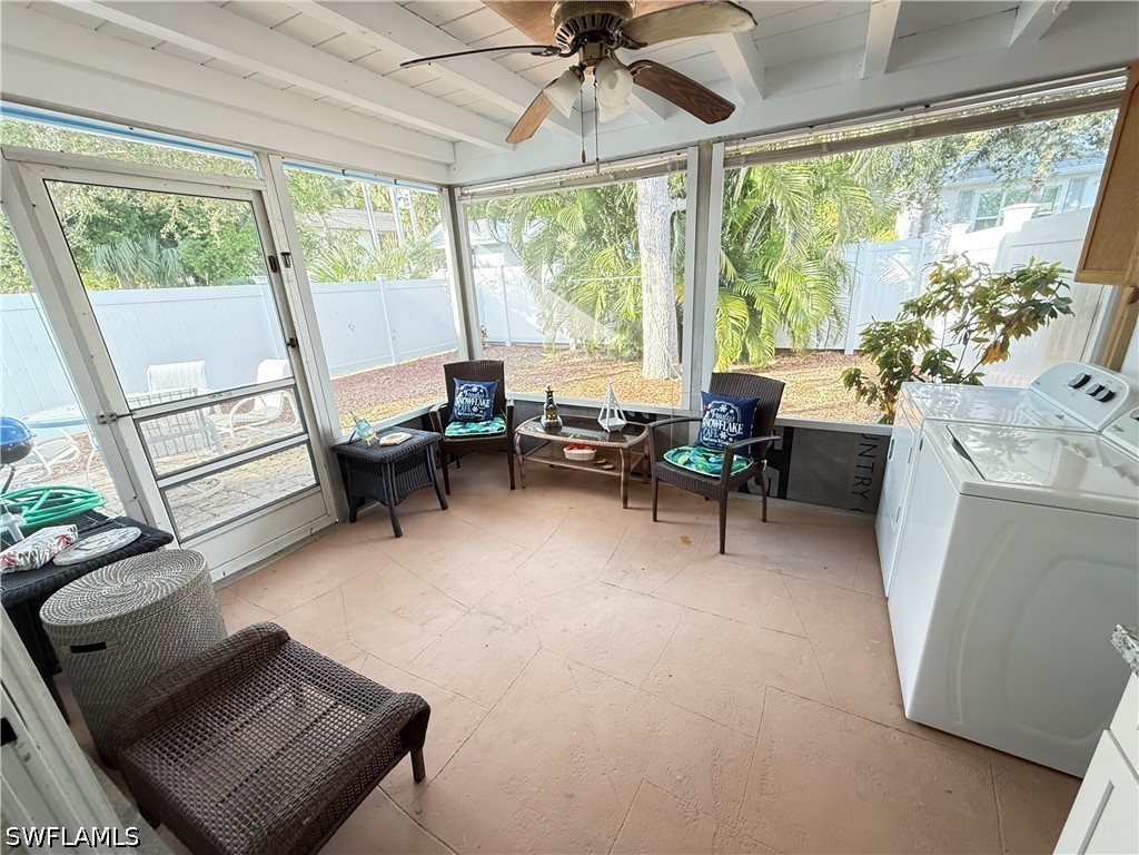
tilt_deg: -17.3
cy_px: 428
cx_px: 570
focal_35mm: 14
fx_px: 461
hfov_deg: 102.1
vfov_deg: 85.7
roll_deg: +2.6
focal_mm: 2.22
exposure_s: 1/91
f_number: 2.2
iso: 320
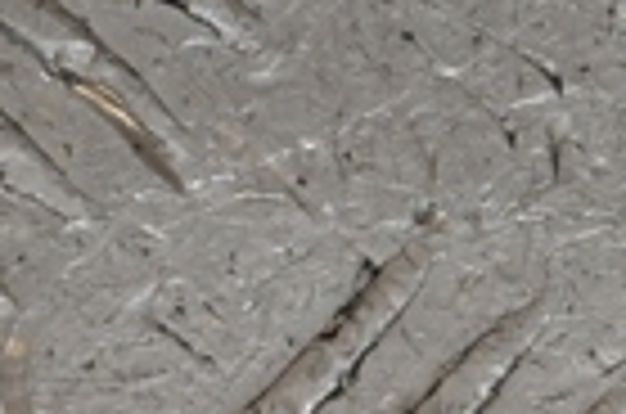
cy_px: 855
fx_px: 8992
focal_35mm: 518
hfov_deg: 4.0
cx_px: 847
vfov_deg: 2.6
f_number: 11
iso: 800
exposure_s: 1/200
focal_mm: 75
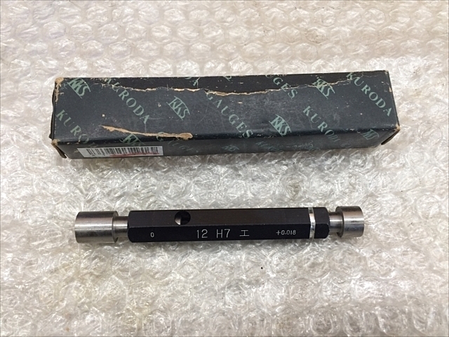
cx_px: 224
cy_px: 168
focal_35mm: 29
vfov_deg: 48.2
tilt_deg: -68.1
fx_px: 376
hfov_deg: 61.7
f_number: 2.2
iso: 80
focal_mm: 4.15
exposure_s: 1/30
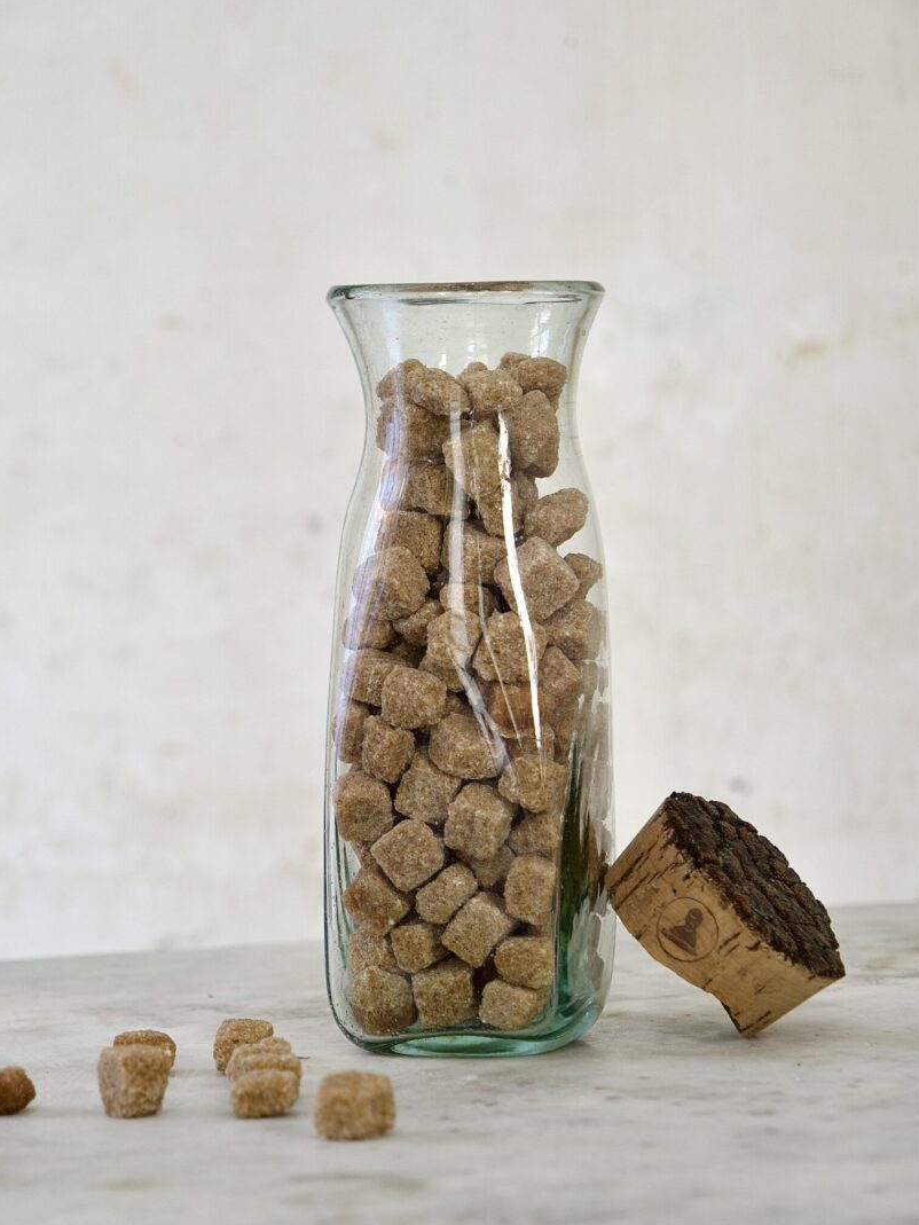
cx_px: 461
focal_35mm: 101
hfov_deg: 14.7
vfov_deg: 19.4
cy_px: 617
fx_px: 3574
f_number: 3.9
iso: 250
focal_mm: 50
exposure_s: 1/125
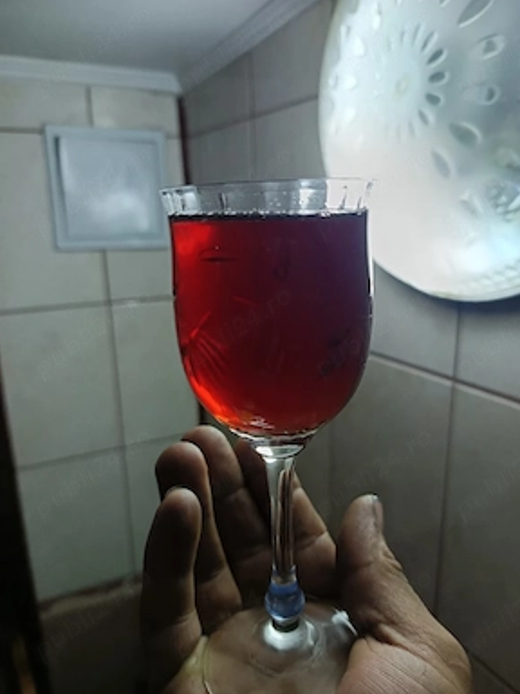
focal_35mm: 25
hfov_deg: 54.9
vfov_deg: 69.4
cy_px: 354
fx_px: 501
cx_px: 269
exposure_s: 1/100
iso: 2256
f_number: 1.75
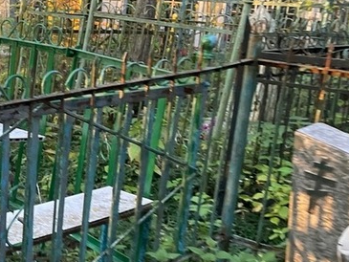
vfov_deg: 20.1
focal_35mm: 73
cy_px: 175
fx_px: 736
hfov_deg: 24.3
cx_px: -65
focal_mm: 4.2
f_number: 1.6
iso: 200
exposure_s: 1/60
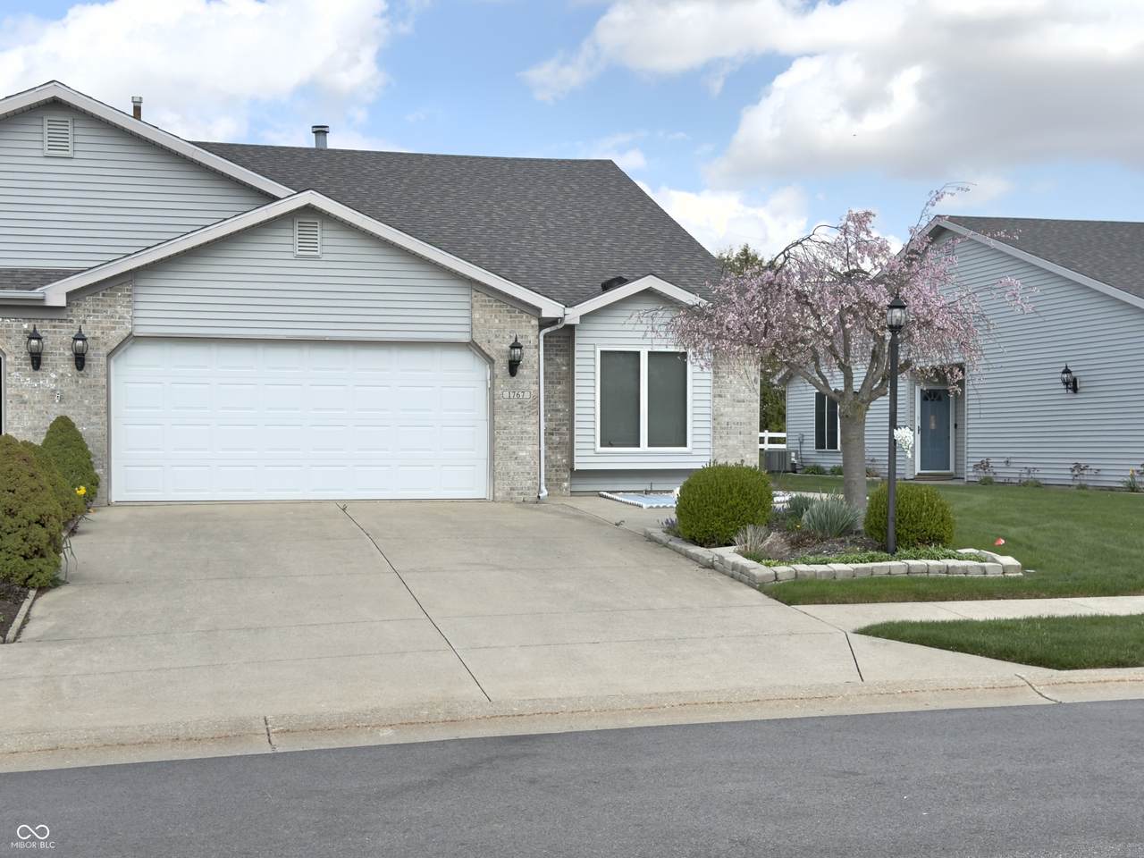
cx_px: 572
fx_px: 1553
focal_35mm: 47
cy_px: 429
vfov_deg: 30.9
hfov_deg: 40.4
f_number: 1.78
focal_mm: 6.76
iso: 100
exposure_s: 1/3401
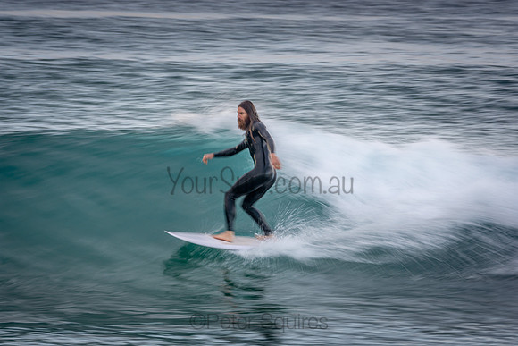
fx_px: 8635
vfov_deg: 2.3
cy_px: 173
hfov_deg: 3.4
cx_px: 259
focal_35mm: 600
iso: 100
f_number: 10
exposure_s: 1/20
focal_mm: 400
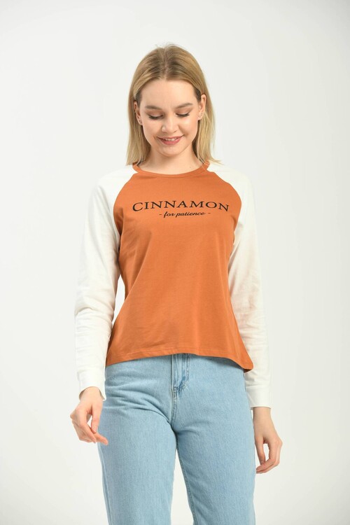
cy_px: 262
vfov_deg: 15.2
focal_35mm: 135
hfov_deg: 10.2
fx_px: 1969
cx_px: 175
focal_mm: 135
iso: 100
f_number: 6.3
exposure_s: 1/160
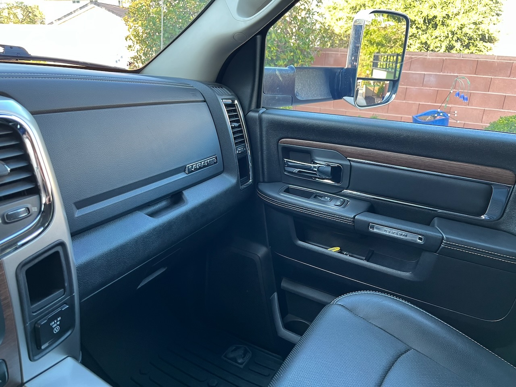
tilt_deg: -20.7
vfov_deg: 53.1
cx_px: 258
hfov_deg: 67.3
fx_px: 388
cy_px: 194
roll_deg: -2.3
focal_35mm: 26
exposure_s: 1/85
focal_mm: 5.1
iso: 125
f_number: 1.6
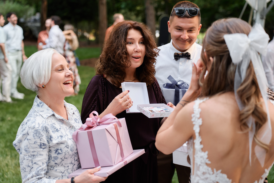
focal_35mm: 57
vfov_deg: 23.8
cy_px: 92
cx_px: 137
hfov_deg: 35.1
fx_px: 434
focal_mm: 57
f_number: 2.8
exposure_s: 1/320
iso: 640
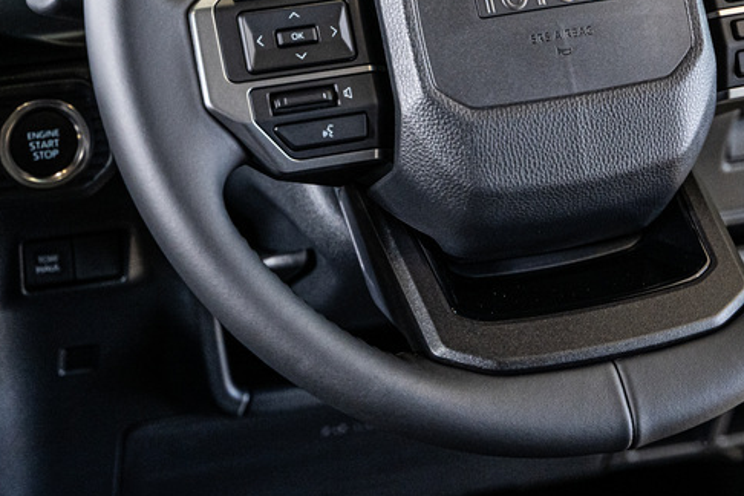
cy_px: 9
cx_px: 564
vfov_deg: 11.1
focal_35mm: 122
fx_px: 2521
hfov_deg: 16.7
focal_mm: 58
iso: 1600
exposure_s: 1/160
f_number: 3.2
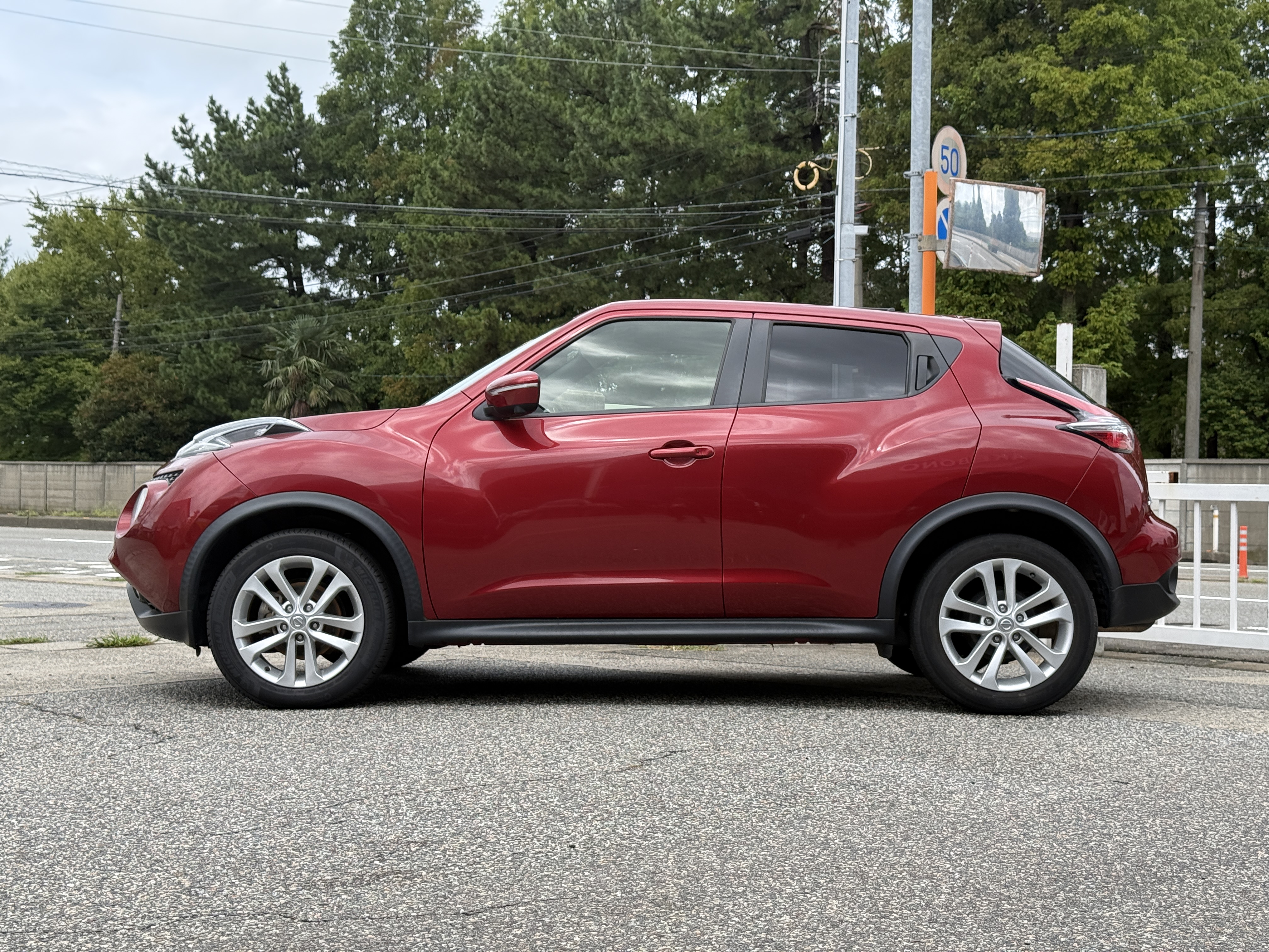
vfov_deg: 30.3
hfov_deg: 39.7
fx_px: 1760
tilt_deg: +0.9
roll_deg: -0.4
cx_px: 634
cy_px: 476
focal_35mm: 48
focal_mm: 6.76
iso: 80
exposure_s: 1/2273
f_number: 1.78
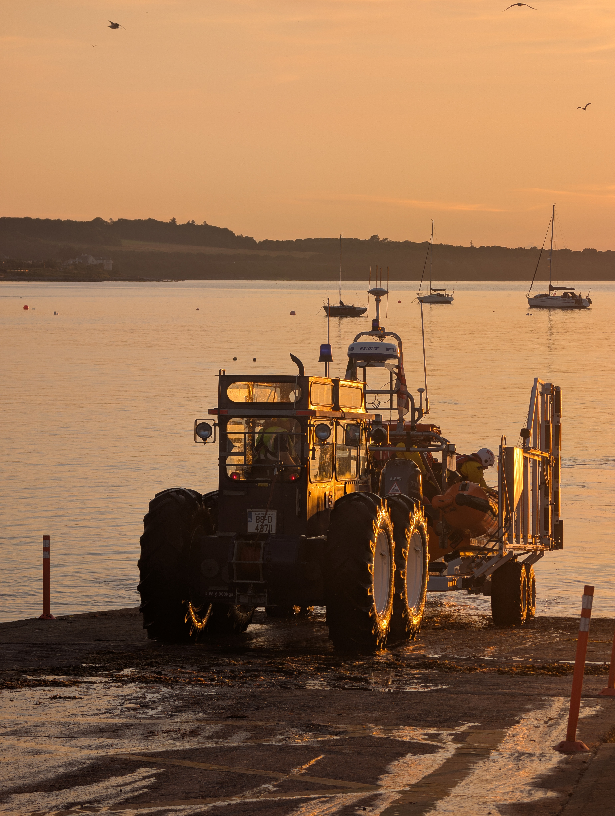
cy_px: 408
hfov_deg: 13.5
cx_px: 308
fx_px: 2599
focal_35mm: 110
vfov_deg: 17.9
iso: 21
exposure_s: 1/220
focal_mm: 18
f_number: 2.8
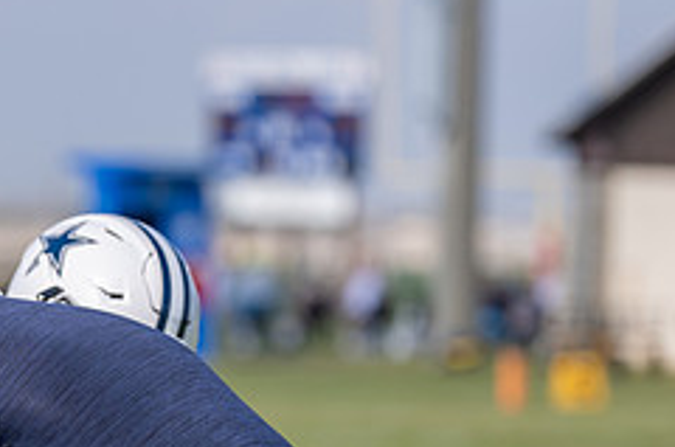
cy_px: 443
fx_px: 6418
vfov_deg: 4.0
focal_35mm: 343
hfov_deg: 6.0
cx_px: 97
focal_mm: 129
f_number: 2.8
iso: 100
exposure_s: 1/2000
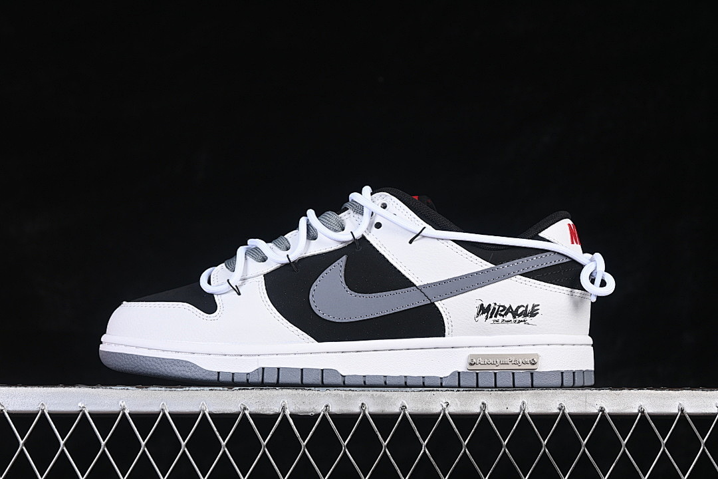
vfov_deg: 18.2
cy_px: 240
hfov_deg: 27.0
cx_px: 359
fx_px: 1496
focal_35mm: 75
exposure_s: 1/80
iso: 160
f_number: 7.1
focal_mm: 50
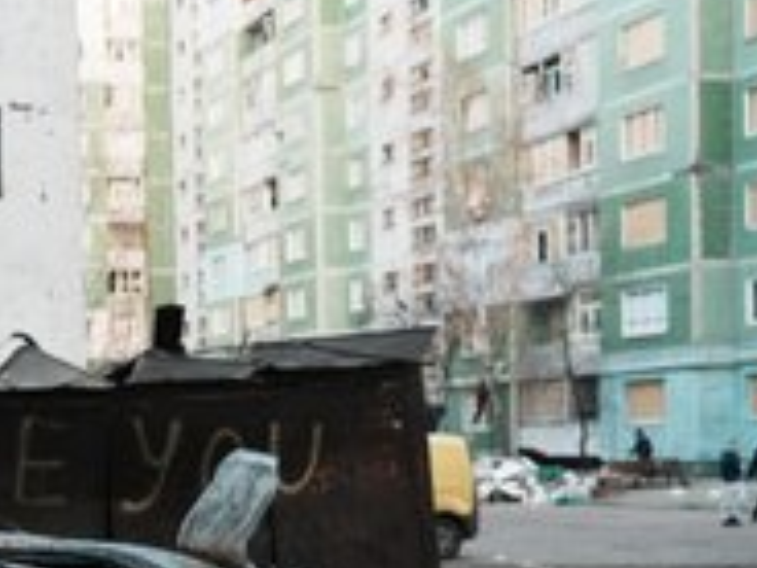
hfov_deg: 27.2
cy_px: 484
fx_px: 1465
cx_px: -12
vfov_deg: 21.6
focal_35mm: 67
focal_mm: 32
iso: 4000
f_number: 2.8
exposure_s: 1/640
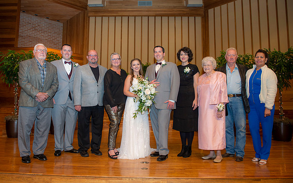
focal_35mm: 26
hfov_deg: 69.7
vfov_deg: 47.1
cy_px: 89
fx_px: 210
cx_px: 138
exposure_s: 1/200
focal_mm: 24
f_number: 3.5
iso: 800
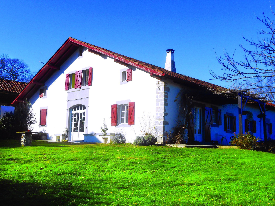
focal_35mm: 38
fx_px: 302
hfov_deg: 49.0
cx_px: 138
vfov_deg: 37.7
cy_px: 103
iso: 80
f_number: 4.2
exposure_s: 1/1000
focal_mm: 6.8
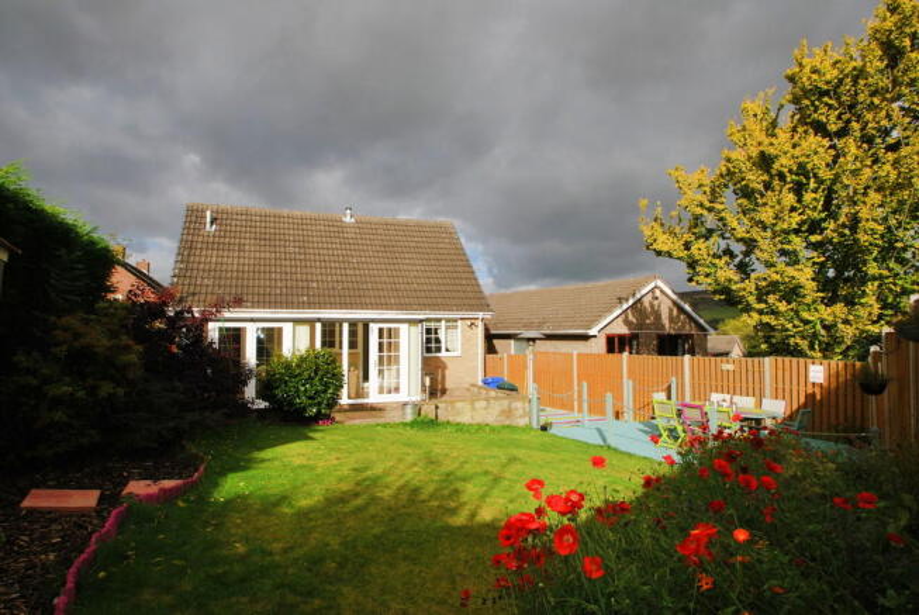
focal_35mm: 20
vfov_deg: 63.4
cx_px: 460
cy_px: 308
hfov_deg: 85.4
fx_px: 498
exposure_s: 1/200
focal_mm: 13
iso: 100
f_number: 13
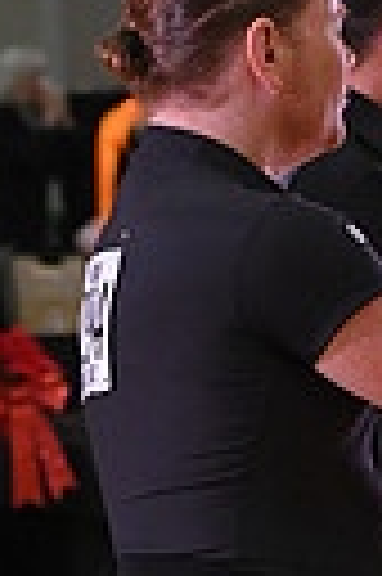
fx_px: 6862
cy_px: 806
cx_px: 595
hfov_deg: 3.2
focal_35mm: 430
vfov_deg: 4.8
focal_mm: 95
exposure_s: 1/320
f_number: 5
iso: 2000
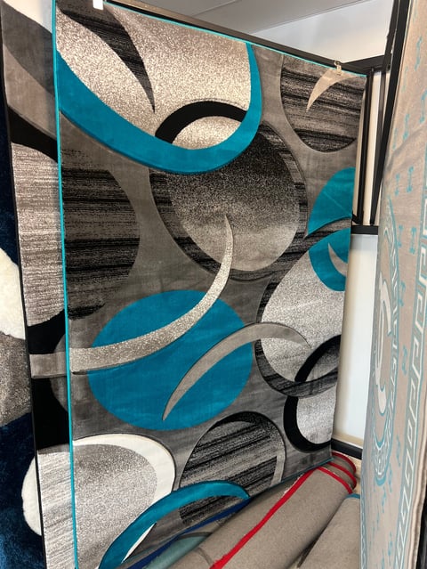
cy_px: 284
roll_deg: +1.3
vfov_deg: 67.3
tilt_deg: -9.5
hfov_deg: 53.1
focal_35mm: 26
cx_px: 214
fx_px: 427
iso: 125
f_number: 1.5
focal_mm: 5.7
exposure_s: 1/60
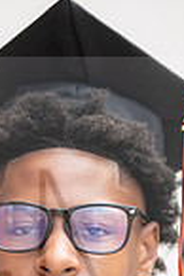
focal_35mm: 170
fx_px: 1306
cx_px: 56
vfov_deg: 11.9
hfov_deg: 8.1
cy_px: 301
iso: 200
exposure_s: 1/250
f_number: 2.8
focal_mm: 55
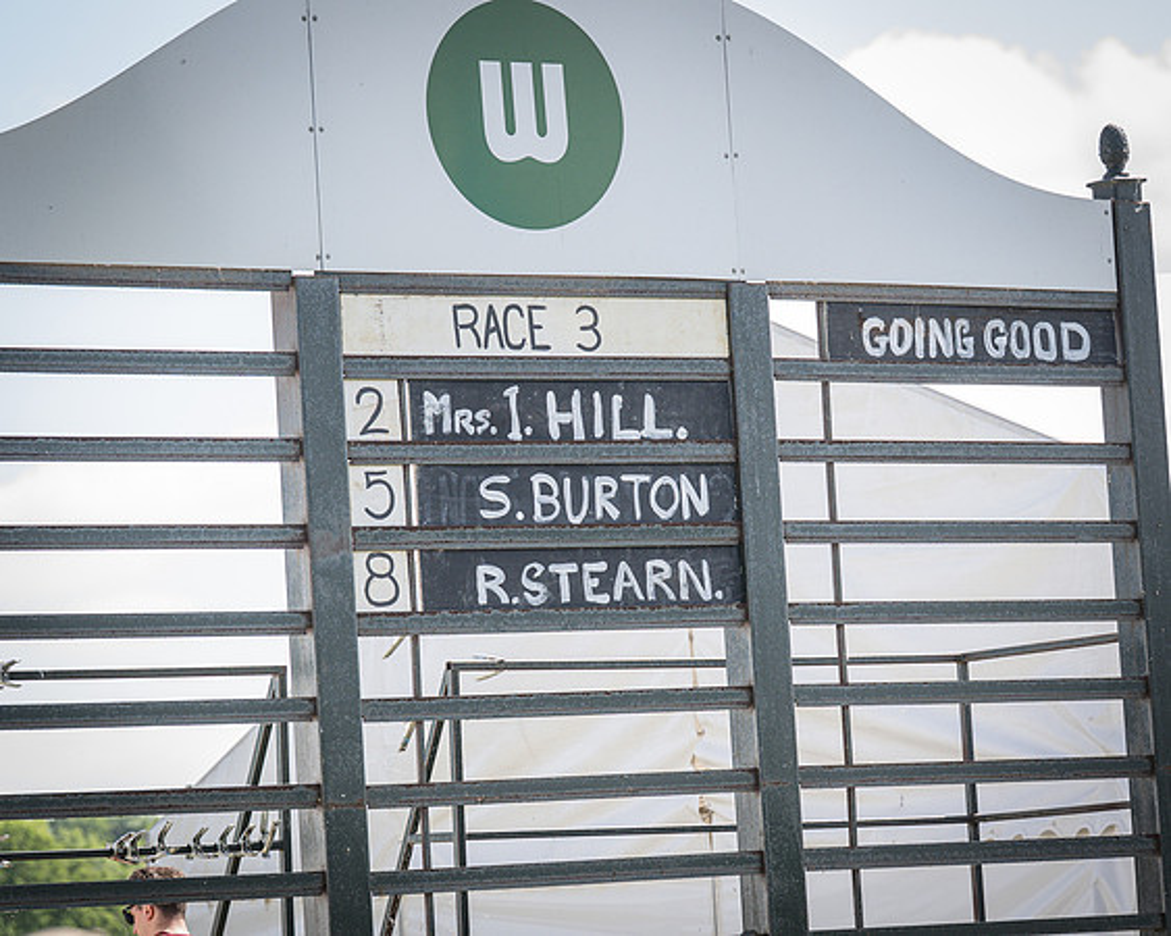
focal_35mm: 153
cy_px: 468
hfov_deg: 12.6
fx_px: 5309
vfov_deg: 10.1
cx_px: 468
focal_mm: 91
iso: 400
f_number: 4
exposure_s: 1/1600
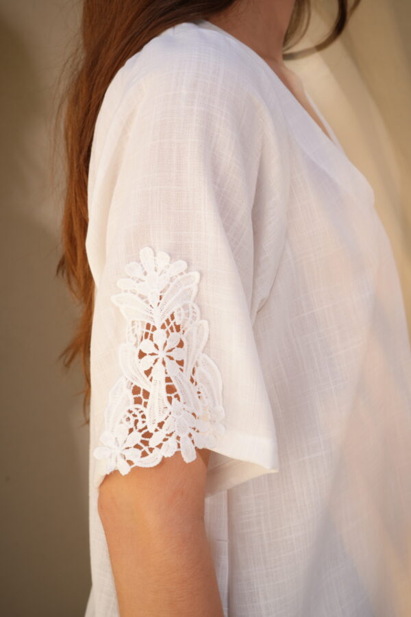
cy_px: 308
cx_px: 206
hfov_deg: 27.0
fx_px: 856
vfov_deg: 39.6
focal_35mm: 50
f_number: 9
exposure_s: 1/125
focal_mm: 50
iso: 160
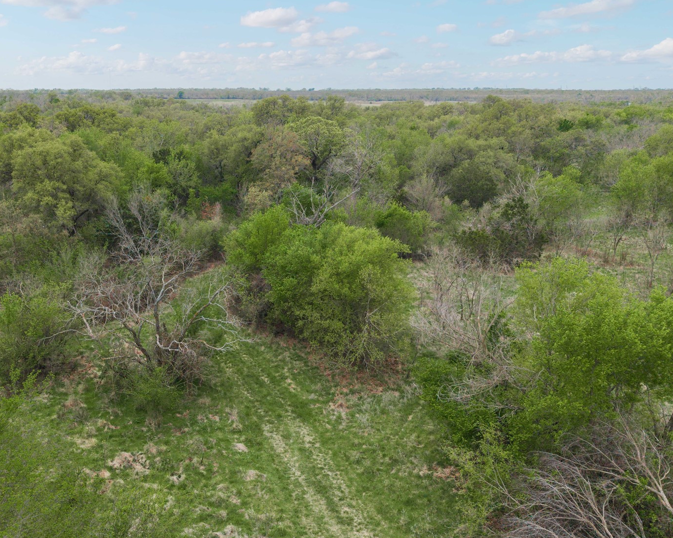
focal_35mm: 35
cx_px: 257
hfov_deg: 51.1
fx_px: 697
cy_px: 272
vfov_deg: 42.2
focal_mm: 8.67
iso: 190
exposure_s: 1/2000
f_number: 1.8
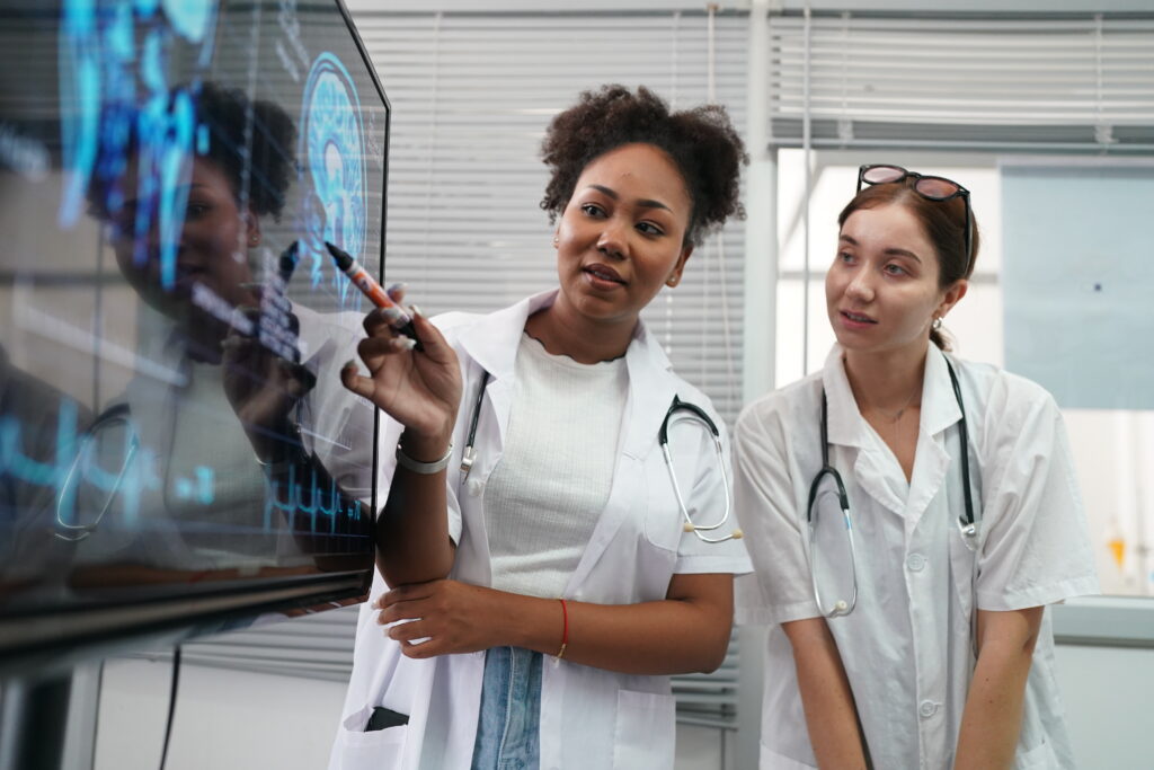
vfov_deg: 37.9
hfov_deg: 54.4
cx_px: 577
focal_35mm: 35
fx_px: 1122
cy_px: 385
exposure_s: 1/320
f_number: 2
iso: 2000
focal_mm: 35
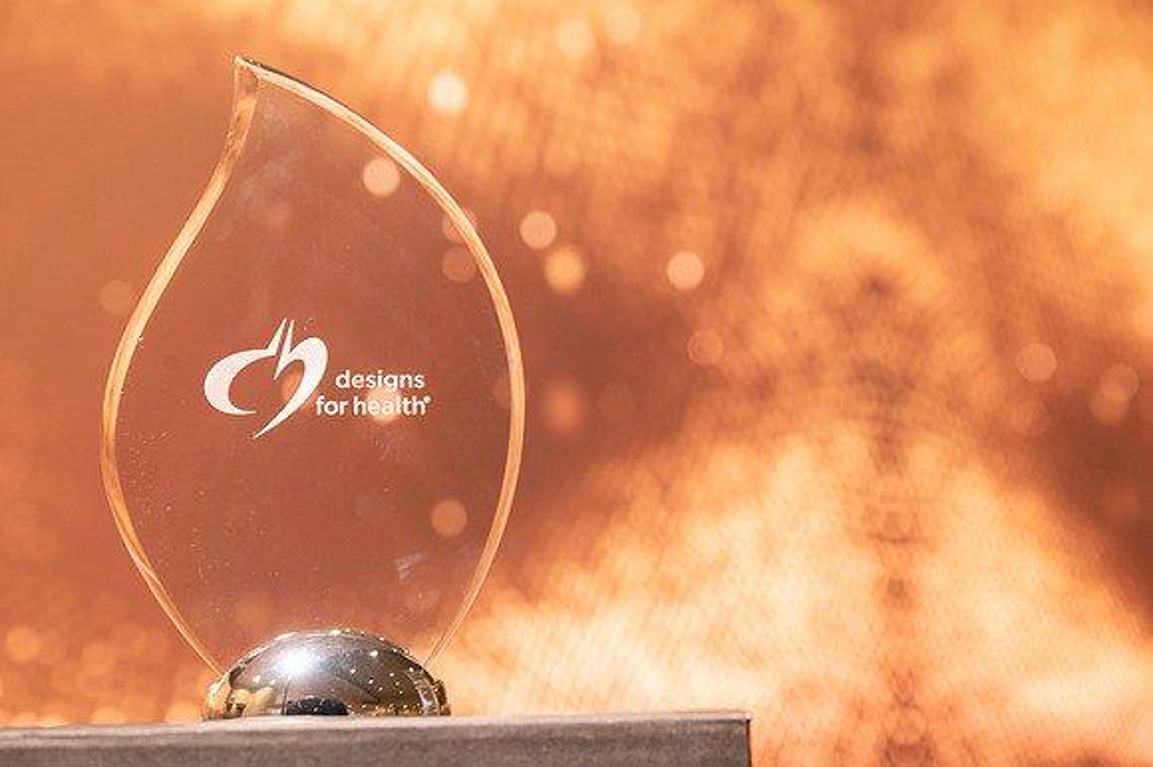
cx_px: 576
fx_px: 2241
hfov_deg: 28.9
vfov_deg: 19.4
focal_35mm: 70
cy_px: 384
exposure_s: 1/10
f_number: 5.6
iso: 400
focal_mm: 70
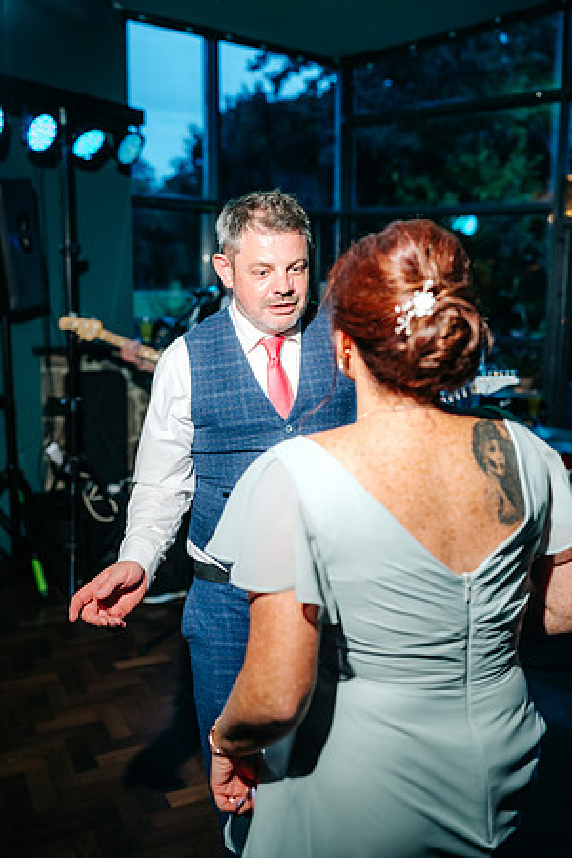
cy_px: 429
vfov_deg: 54.4
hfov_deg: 37.9
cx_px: 286
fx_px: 834
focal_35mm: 35
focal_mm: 35
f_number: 2.2
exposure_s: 1/200
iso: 400
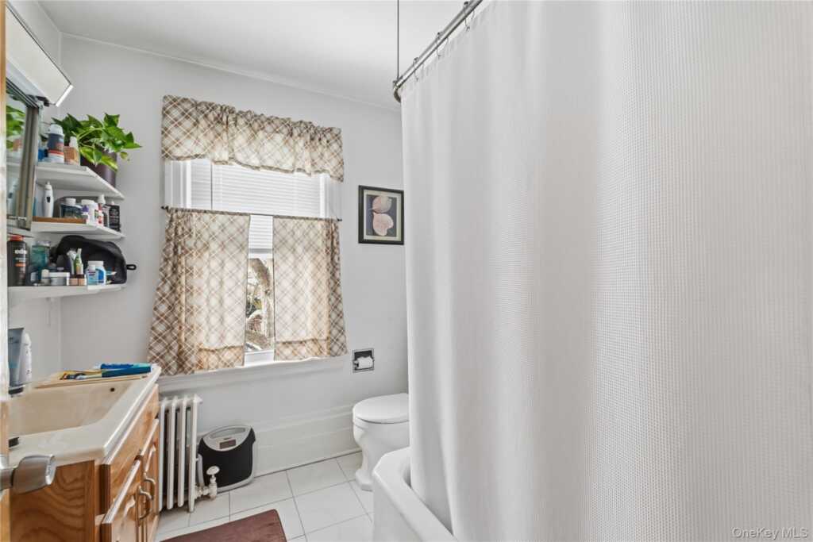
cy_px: 271
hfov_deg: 100.4
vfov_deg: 77.3
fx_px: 339
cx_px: 406
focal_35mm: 15
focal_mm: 10
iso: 320
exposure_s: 1.3
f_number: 8
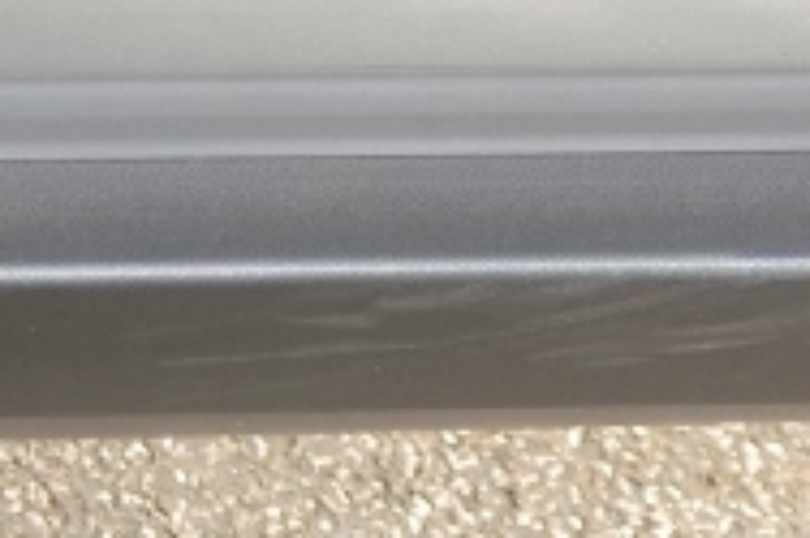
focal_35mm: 255
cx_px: 1607
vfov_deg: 5.3
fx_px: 5732
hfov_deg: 7.7
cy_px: -489
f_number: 5.3
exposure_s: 1/125
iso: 160
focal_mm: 40
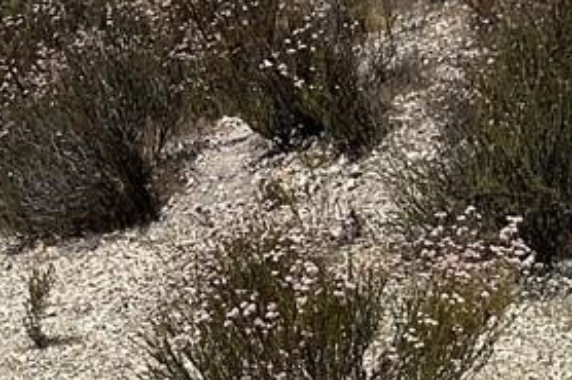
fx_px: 1763
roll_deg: -1.0
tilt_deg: -24.6
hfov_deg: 17.9
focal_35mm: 111
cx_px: 597
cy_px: 672
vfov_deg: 11.5
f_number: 1.8
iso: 20
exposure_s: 1/3788
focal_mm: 3
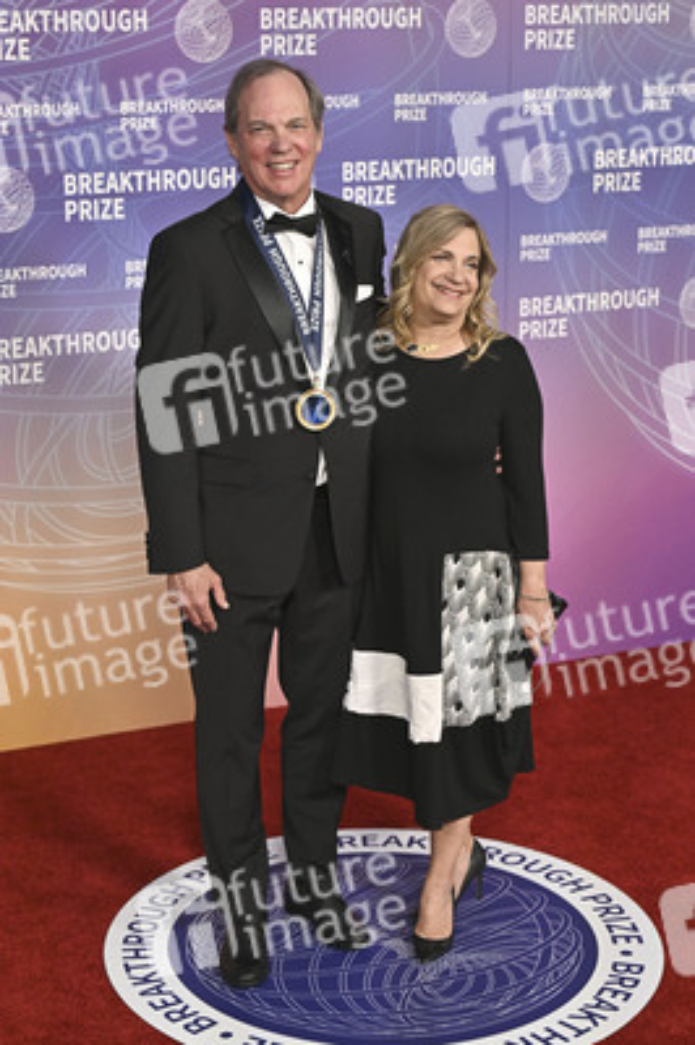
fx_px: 1508
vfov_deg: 38.2
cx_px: 348
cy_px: 522
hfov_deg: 25.9
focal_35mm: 52
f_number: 4
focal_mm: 52
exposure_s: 1/320
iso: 2000
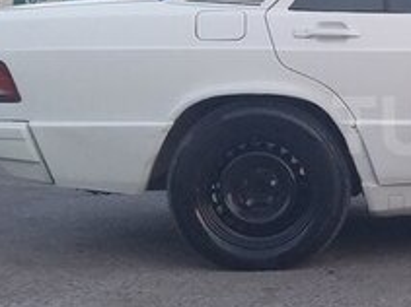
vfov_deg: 15.2
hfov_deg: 18.8
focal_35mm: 97
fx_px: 1151
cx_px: 532
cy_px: 125
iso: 40
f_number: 2.2
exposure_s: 1/100
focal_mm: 3.3
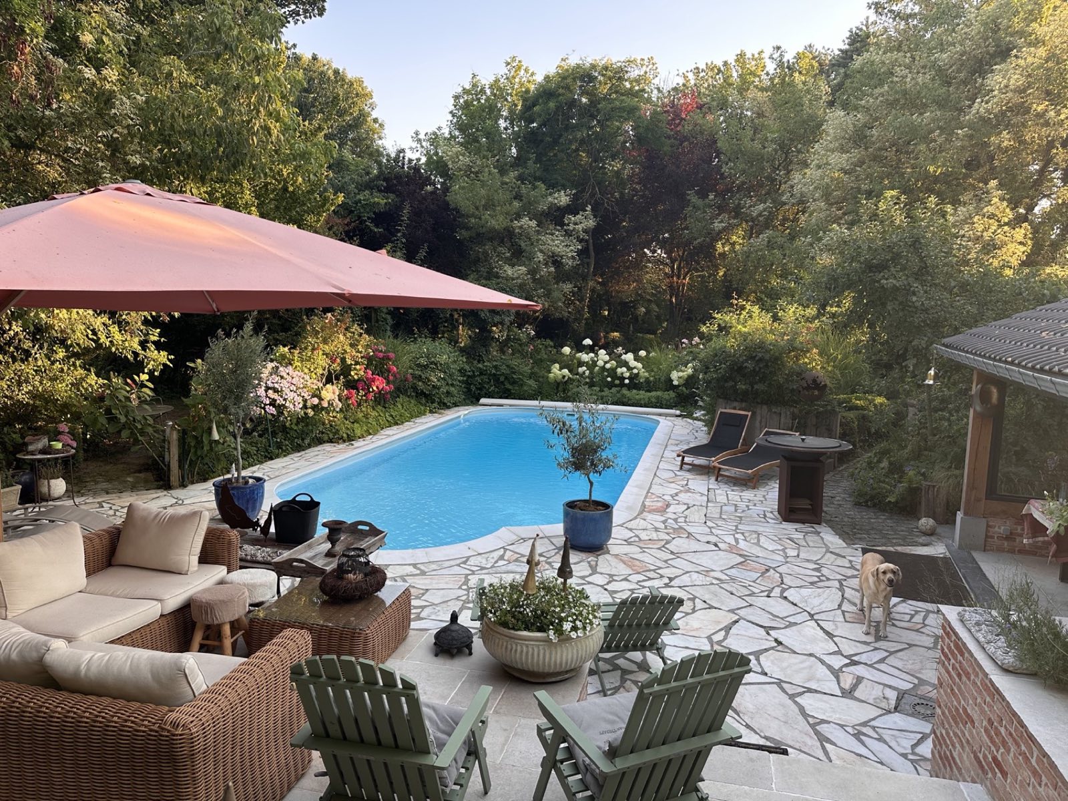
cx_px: 534
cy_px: 400
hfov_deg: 71.6
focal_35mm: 24
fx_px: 740
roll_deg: -1.0
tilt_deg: -6.3
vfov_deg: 56.8
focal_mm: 6.86
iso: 80
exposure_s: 1/337
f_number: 1.78
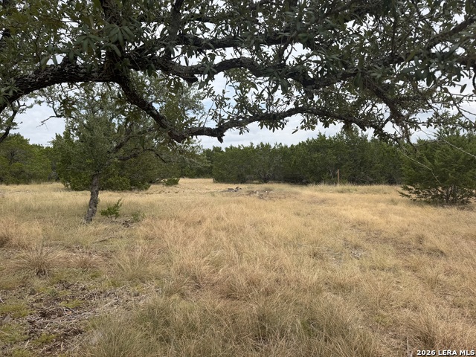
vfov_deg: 56.8
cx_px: 238
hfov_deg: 71.6
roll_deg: +1.4
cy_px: 178
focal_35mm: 24
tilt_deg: -2.8
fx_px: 330
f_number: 1.78
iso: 80
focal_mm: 6.76
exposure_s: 1/2907
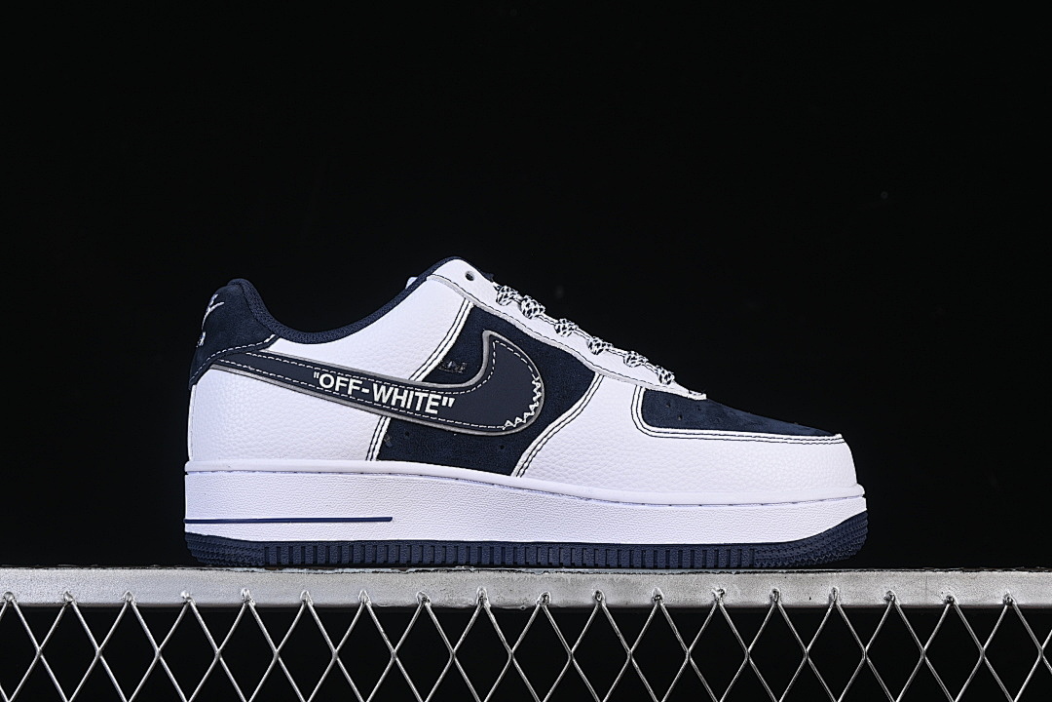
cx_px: 526
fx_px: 2191
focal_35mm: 75
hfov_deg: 27.0
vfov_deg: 18.2
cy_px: 351
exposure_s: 1/80
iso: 160
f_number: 8
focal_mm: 50
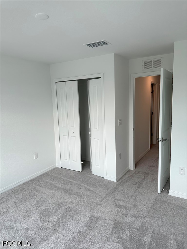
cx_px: 94
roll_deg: +1.5
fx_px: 173
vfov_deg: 71.6
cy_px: 124
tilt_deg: -8.8
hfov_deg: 56.8
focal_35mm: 24
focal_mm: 6.86
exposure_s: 1/312
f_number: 1.78
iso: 80
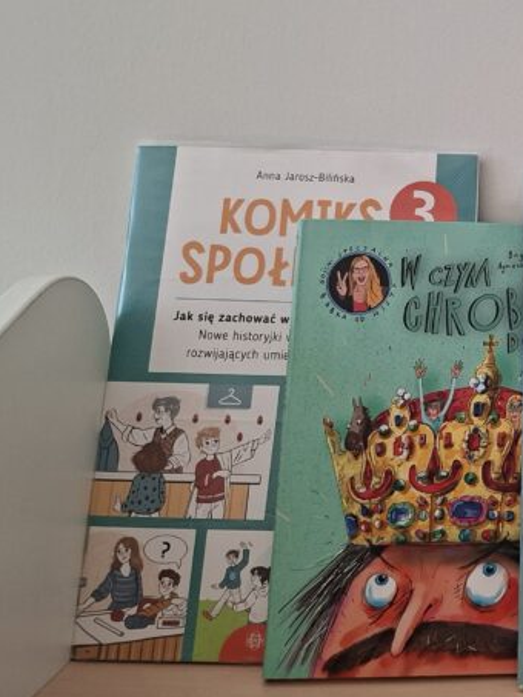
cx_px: 686
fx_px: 1047
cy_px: 209
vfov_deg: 36.3
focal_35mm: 52
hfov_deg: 24.4
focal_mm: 5.54
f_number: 1.8
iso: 160
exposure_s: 1/100
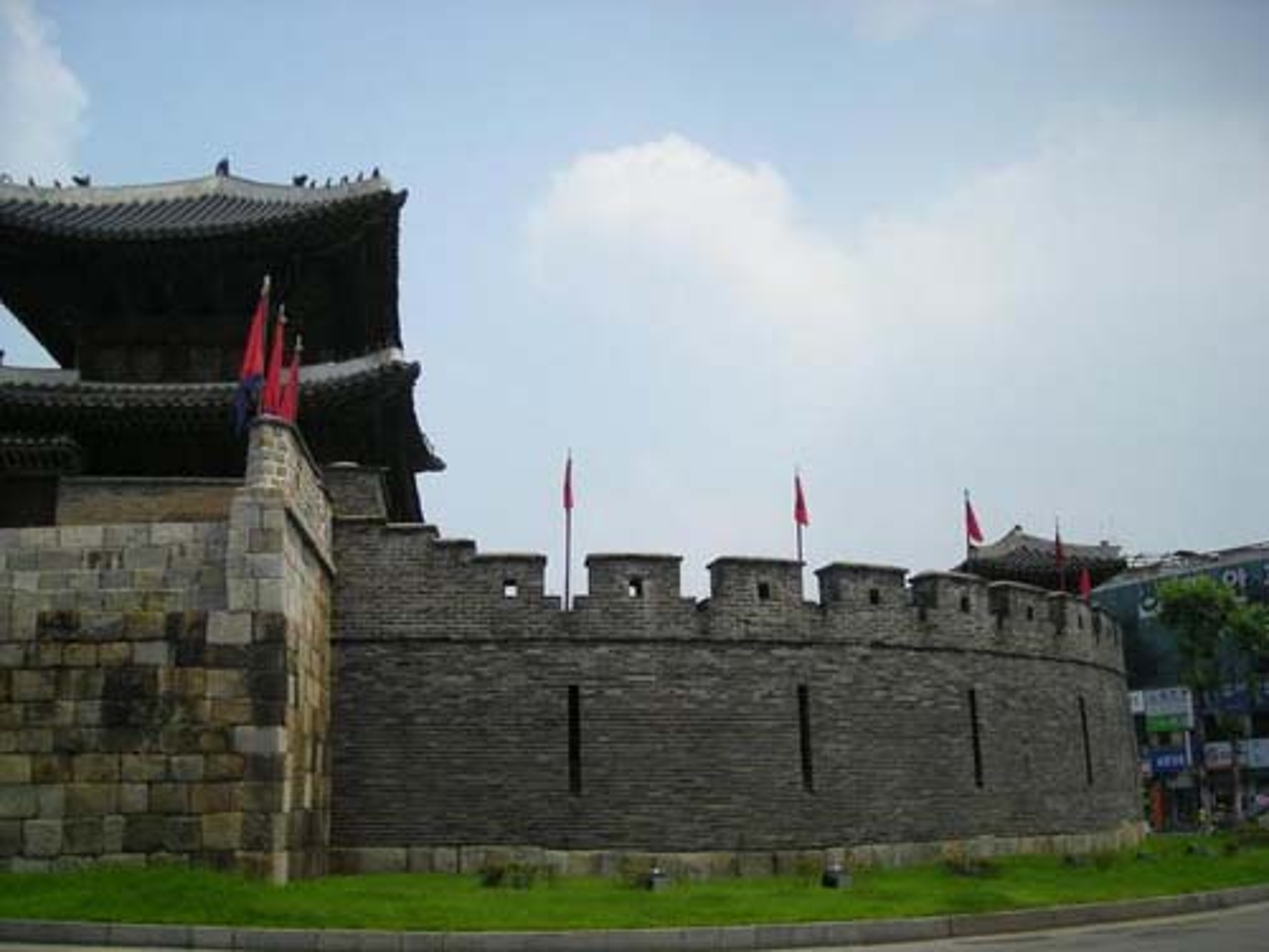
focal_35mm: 35
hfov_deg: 52.6
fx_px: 1283
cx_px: 634
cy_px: 476
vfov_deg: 40.7
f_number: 5.7
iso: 50
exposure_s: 1/245
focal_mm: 5.7
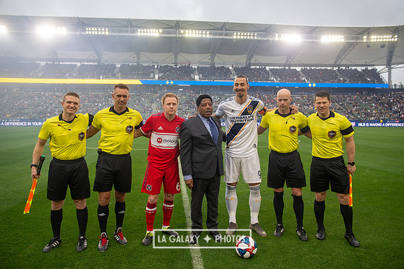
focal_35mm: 27
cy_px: 134
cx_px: 202
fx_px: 303
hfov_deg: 67.4
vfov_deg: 48.0
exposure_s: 1/640
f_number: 3.5
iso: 500
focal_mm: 27
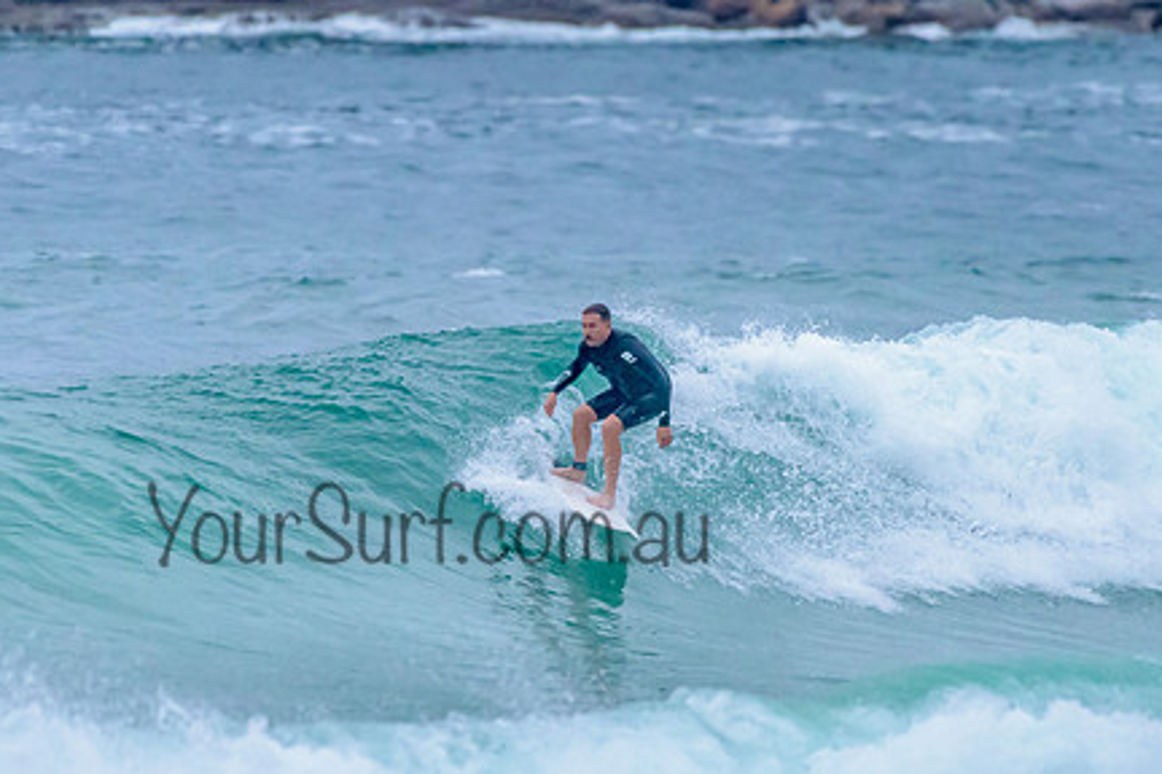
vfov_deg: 1.7
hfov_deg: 2.5
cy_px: 384
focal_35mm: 822
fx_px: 26530
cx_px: 596
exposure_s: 1/2000
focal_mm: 500
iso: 2000
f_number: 5.6
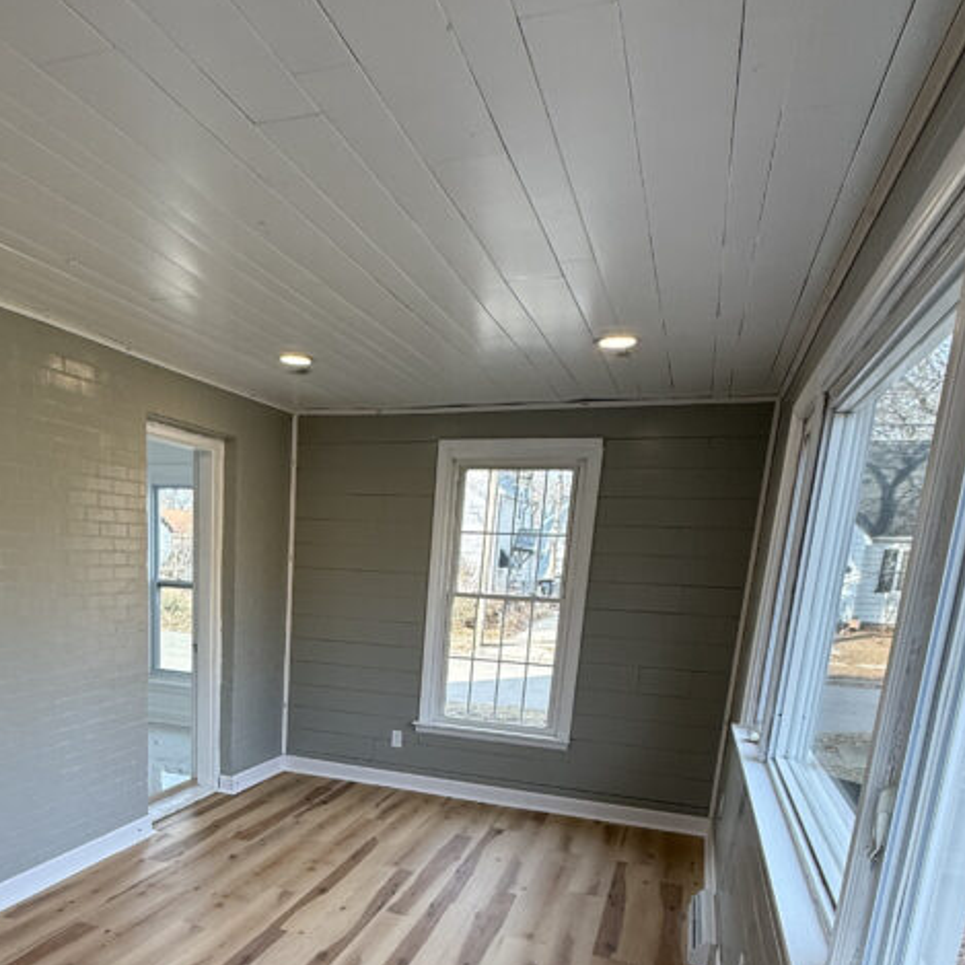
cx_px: 313
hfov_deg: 57.6
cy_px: 763
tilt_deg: -13.5
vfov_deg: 55.2
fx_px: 852
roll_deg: -2.3
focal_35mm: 27
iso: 64
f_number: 2.2
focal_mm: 2.22
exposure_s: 1/127
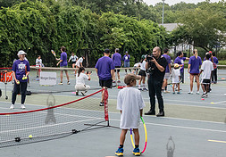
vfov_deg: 16.1
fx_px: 554
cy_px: 122
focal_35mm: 87
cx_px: 18
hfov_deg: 22.5
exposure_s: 1/4000
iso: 1600
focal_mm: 34
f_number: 4.5
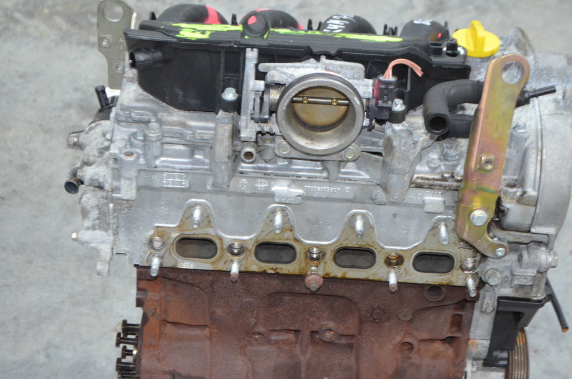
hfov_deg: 24.7
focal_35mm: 82
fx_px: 1308
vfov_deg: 16.5
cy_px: 190
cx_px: 286
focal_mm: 55
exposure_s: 1/60
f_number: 5.6
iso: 3200
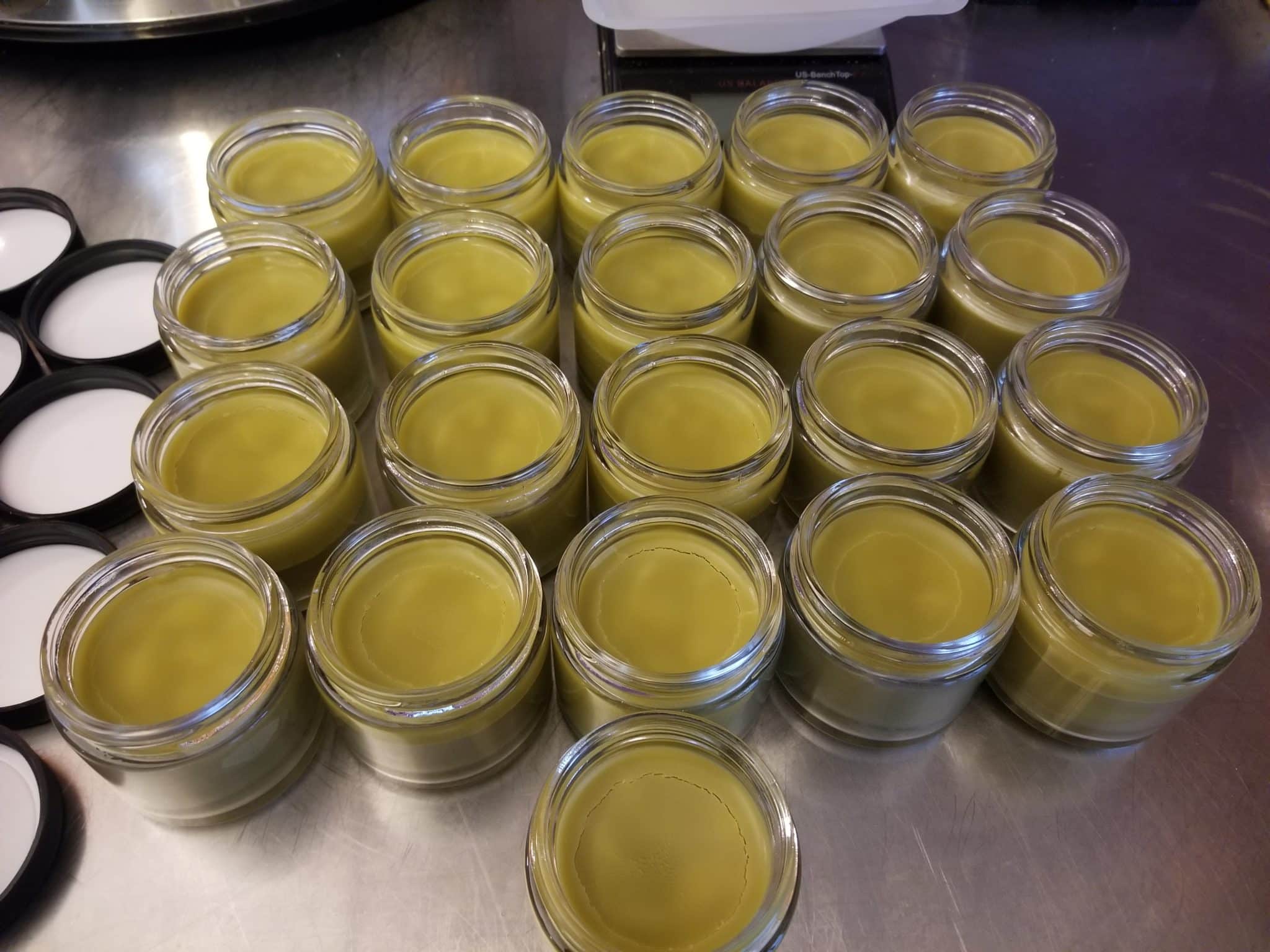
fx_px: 954
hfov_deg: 67.3
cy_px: 476
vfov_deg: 53.1
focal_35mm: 26
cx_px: 635
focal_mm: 4.25
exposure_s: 1/10
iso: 250
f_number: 1.7
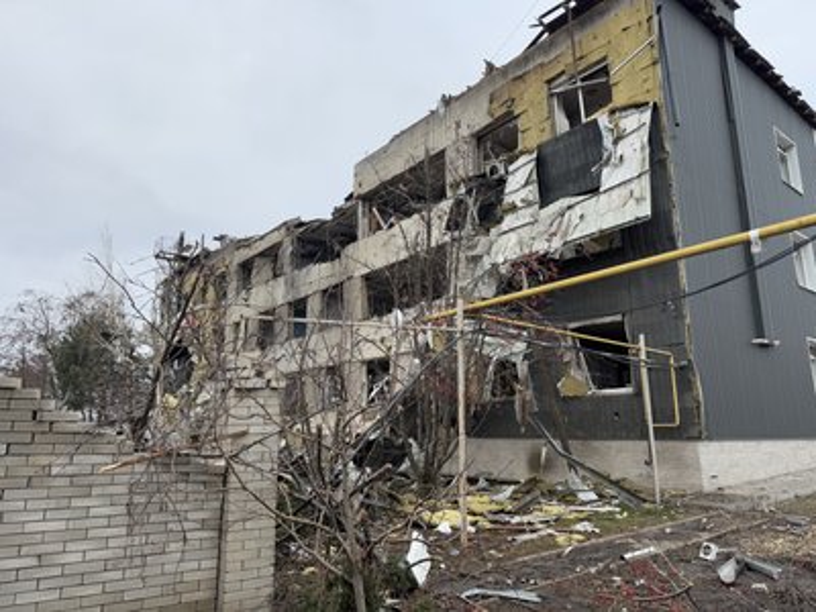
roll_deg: +0.5
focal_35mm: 24
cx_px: 408
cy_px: 306
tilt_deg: +12.3
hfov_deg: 71.6
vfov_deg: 56.8
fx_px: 566
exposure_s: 1/433
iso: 80
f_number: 1.78
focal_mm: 6.76
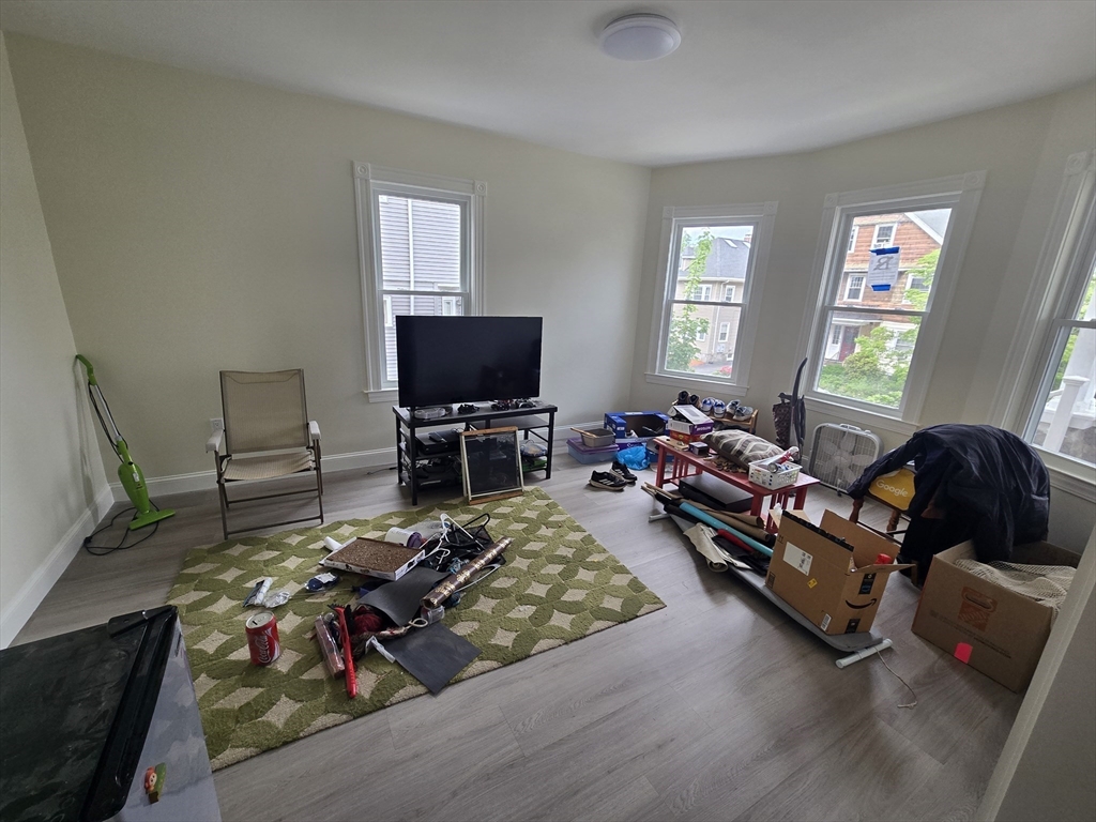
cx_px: 548
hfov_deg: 106.2
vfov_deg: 89.9
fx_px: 412
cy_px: 411
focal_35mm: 13
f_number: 2.2
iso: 64
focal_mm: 2.2
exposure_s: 1/120
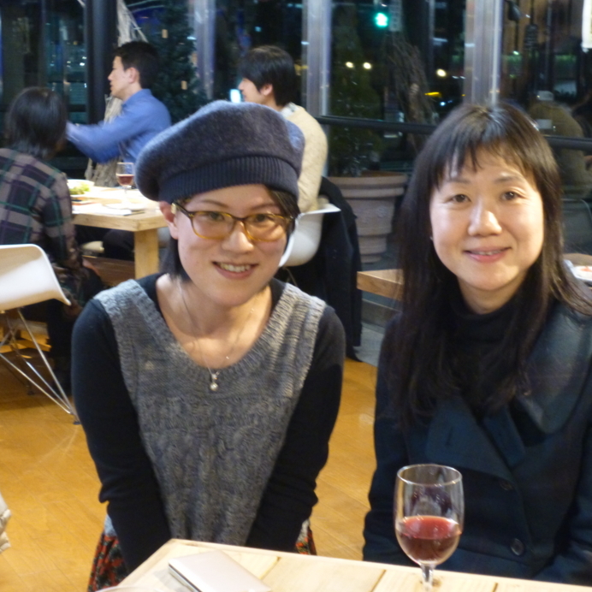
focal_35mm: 68
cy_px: 323
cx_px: 325
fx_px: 1316
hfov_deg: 25.3
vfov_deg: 25.3
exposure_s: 1/8
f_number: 4.1
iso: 640
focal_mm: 9.2
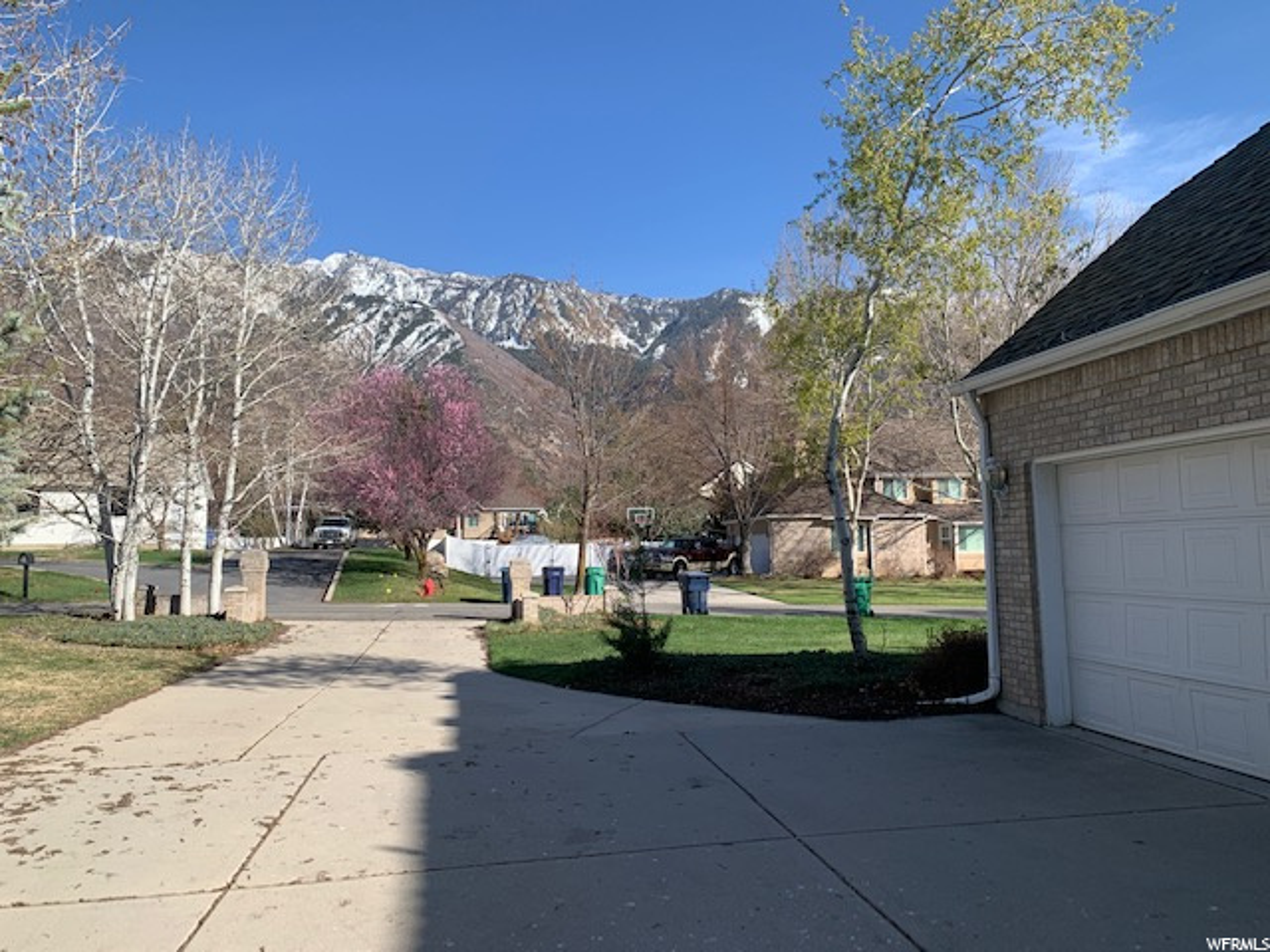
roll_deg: +1.7
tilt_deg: +6.0
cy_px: 476
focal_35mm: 26
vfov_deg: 53.1
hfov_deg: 67.3
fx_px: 954
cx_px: 635
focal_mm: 4.25
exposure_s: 1/1718
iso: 25
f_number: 1.8
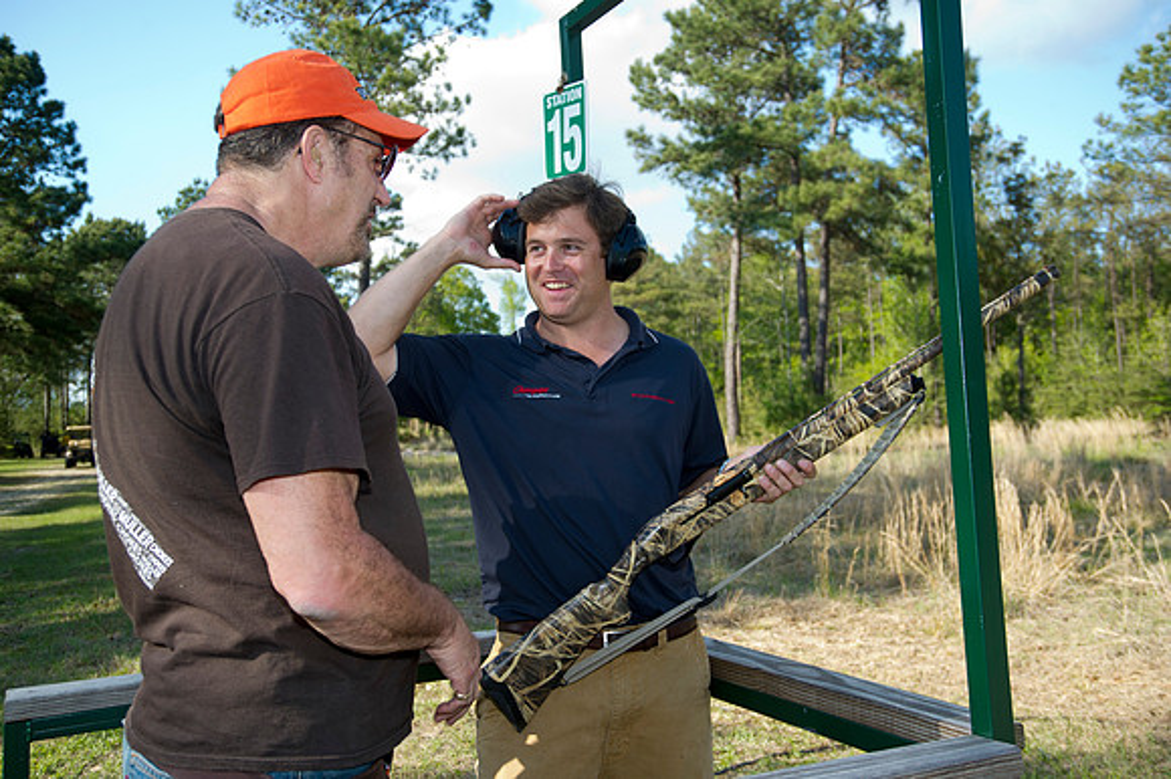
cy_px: 390
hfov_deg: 50.7
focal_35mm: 38
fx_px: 1235
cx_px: 586
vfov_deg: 35.0
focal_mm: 38
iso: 100
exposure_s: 1/125
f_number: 6.3
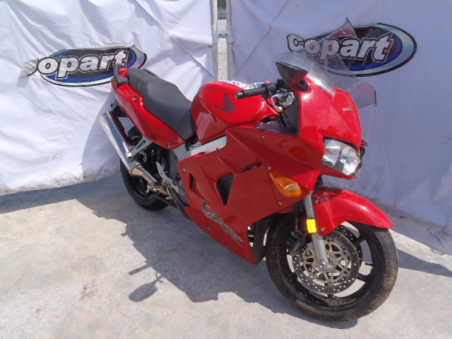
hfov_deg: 63.4
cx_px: 226
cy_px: 170
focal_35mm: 28
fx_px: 366
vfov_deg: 49.7
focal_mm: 5
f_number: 5.6
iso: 80
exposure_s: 1/400
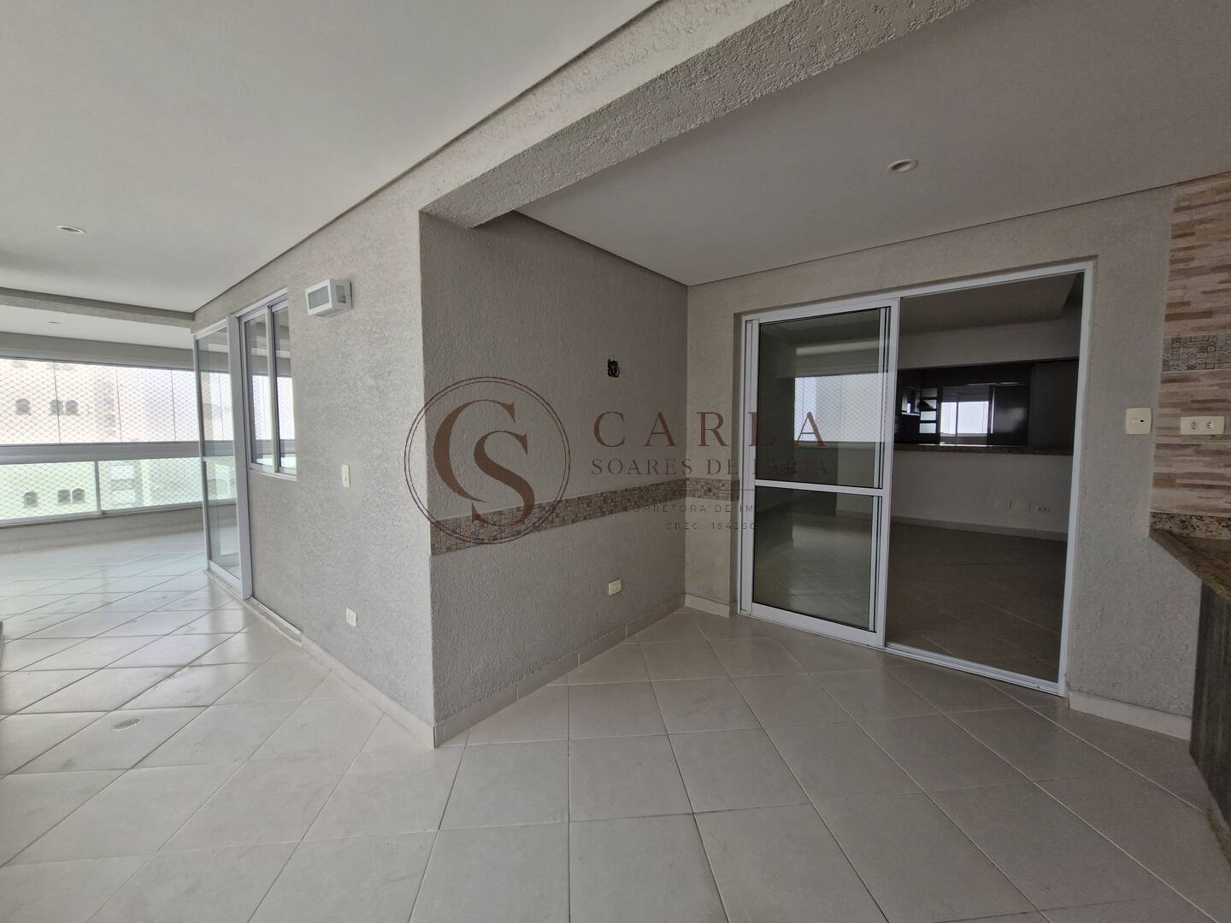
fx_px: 462
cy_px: 462
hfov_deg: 106.2
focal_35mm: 13
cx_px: 616
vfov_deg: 89.9
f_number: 2.2
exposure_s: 1/313
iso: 50
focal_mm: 1.74
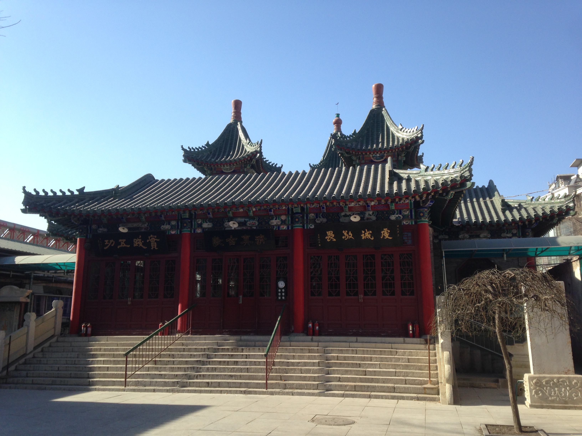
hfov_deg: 55.4
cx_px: 291
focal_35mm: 33
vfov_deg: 42.9
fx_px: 555
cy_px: 218
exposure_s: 1/847
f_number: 2.4
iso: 50
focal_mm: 4.12
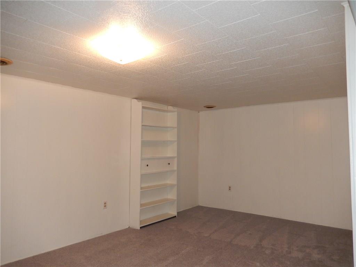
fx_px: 257
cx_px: 178
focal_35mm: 25
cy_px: 134
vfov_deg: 54.9
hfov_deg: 69.4
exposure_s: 1/30
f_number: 3.4
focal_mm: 4.5
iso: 200
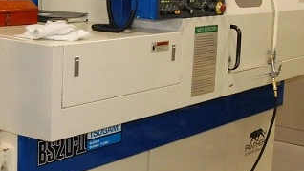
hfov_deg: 25.6
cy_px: 56
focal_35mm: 83
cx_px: 156
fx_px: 669
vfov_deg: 14.5
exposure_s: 1/125
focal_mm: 28
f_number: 5.6
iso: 1600
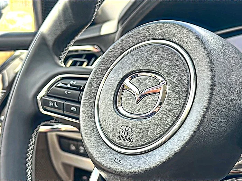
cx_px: 121
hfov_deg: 41.2
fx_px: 322
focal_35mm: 46
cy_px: 90
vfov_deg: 31.5
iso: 80
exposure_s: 1/360
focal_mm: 6.86
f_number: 1.78
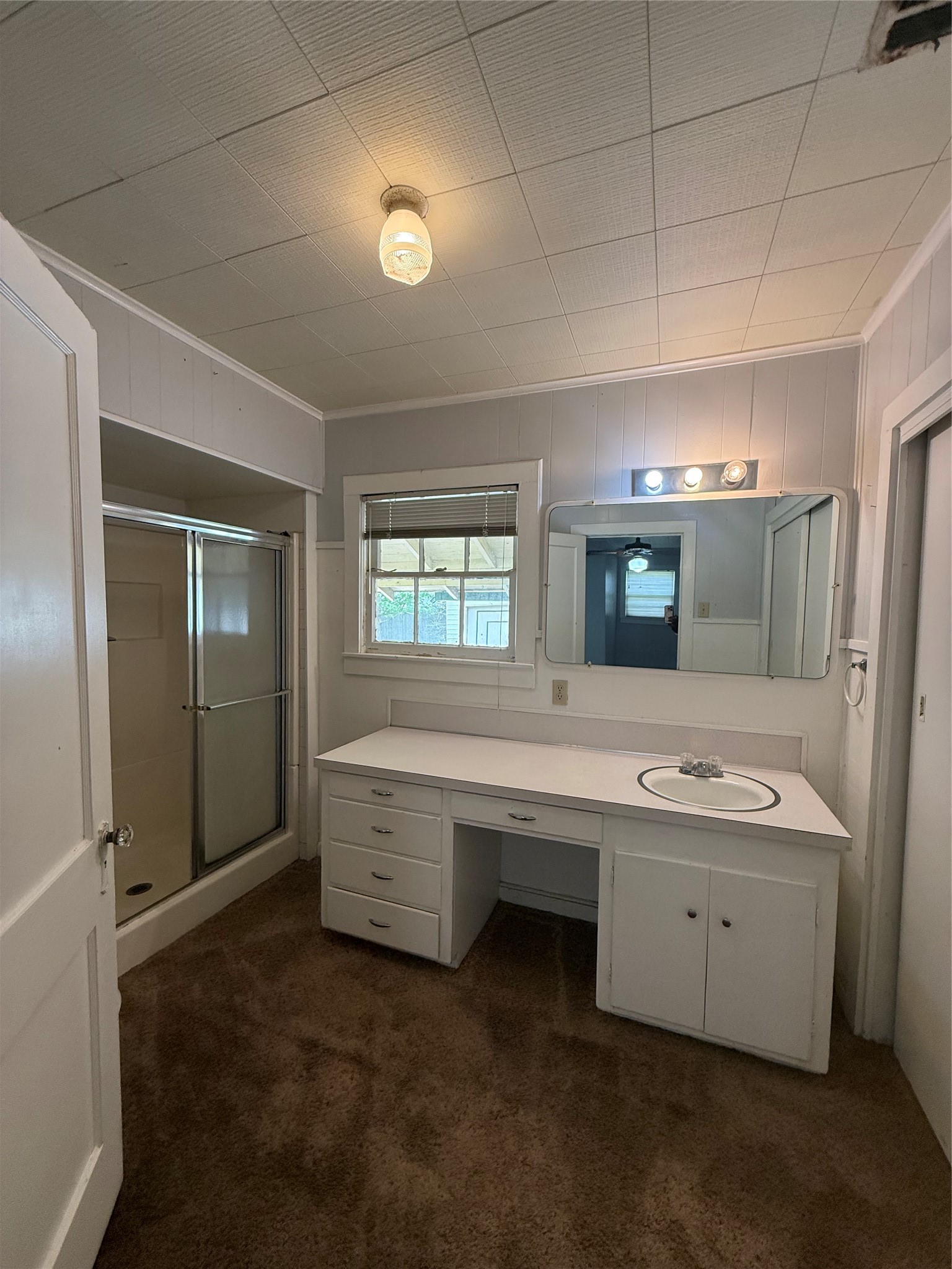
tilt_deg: -1.5
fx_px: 513
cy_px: 634
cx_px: 476
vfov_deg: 102.1
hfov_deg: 85.7
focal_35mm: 14
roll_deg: -2.0
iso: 200
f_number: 2.2
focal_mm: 2.22
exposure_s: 1/120
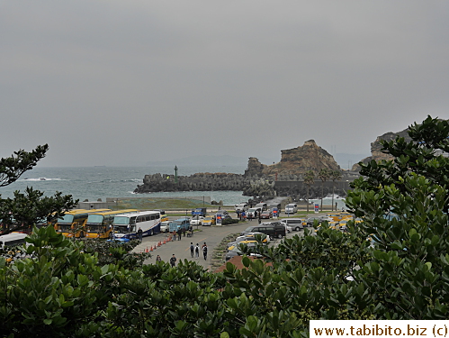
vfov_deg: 29.1
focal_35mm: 50
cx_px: 224
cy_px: 169
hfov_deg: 38.2
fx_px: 649
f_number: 4.7
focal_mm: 25
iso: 200
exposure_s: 1/320
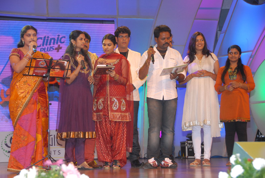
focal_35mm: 98
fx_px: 719
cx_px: 132
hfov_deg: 20.9
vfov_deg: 14.1
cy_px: 89
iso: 640
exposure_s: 1/125
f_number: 5.6
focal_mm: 65
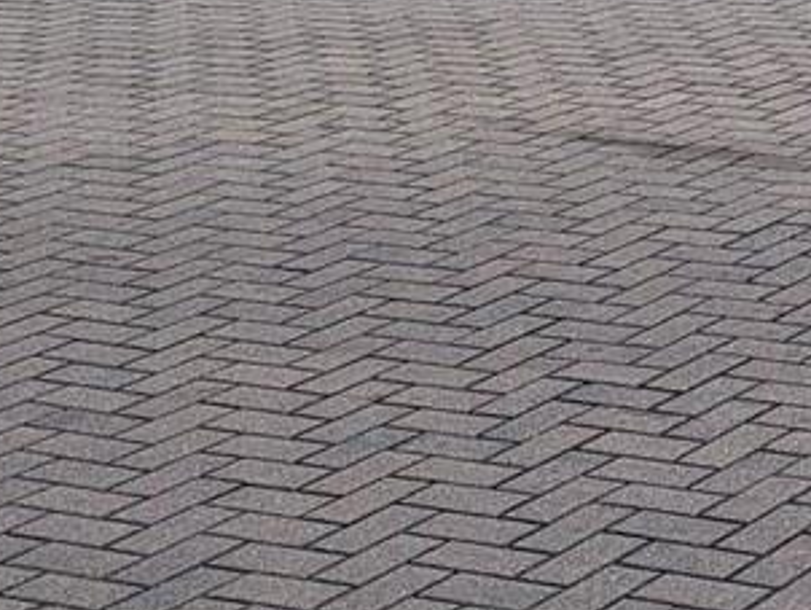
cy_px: -922
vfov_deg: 10.0
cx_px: 1421
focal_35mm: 127
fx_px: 2978
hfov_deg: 13.9
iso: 48
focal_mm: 6.81
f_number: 1.85
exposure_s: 1/3145
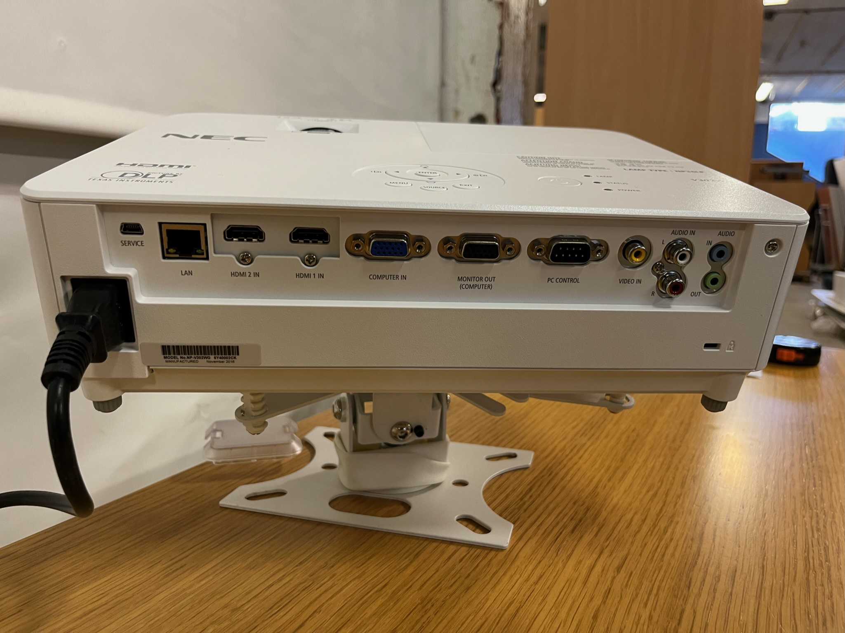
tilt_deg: -10.3
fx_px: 635
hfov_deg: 67.3
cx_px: 422
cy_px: 316
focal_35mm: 26
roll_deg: -1.3
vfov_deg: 53.0
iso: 100
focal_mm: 5.1
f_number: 1.6
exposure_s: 1/50
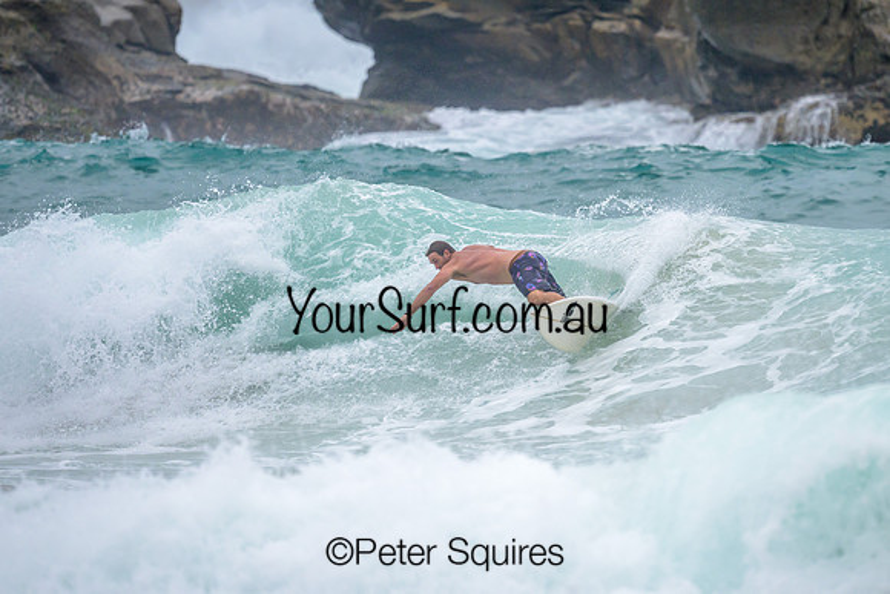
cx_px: 534
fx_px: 27199
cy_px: 297
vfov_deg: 1.3
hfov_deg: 1.9
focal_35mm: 1100
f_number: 6.3
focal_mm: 800
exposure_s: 1/2000
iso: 320
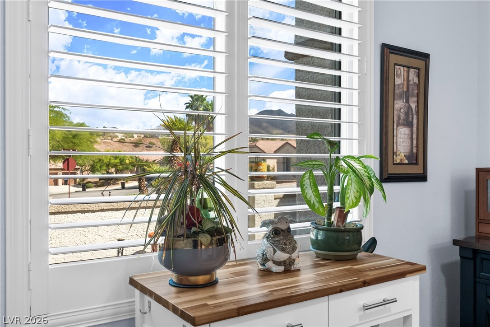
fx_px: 449
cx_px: 245
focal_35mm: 33
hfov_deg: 57.2
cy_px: 164
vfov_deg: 40.0
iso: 400
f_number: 8
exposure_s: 1/10
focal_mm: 22
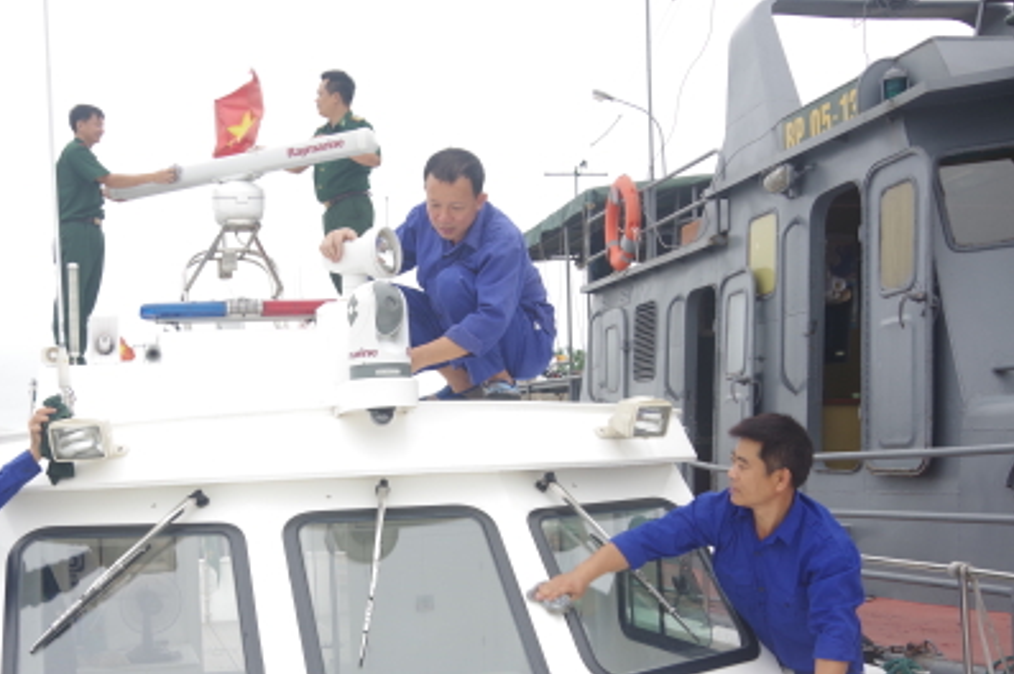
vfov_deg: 31.0
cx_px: 358
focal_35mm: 43
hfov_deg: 44.9
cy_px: 437
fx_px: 1210
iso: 200
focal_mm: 21
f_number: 5.6
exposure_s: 1/125
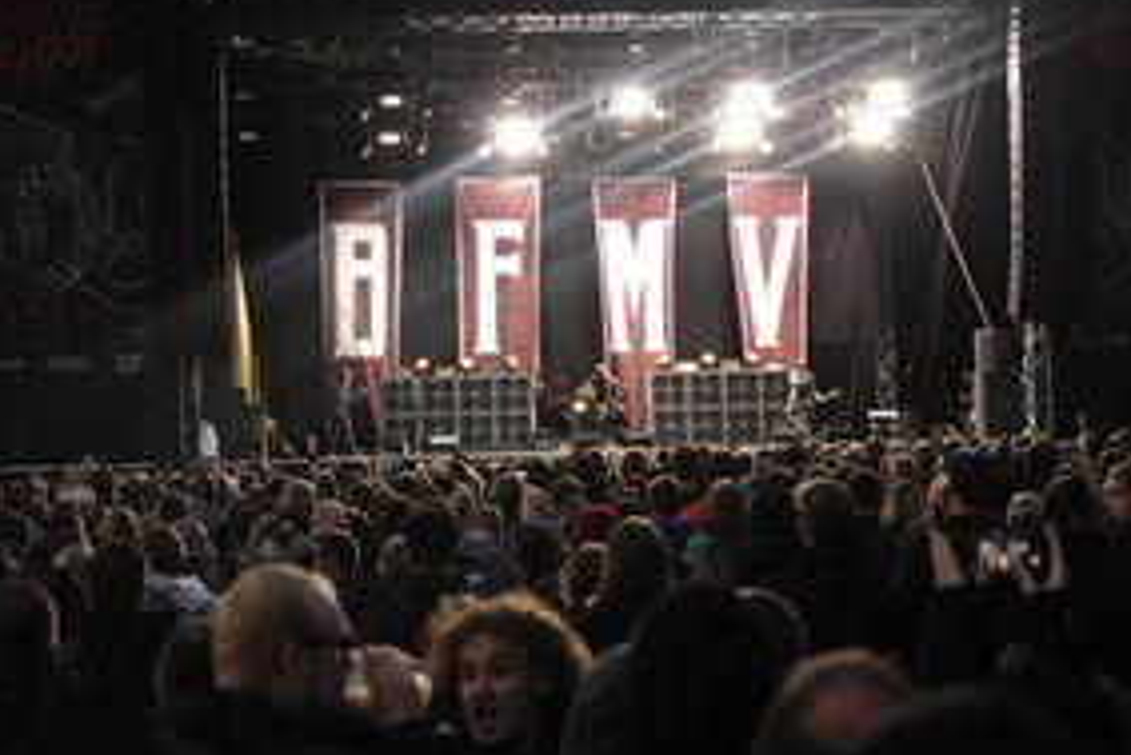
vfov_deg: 19.5
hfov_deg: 28.8
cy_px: 316
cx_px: 502
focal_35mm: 70
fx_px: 2200
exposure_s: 1/100
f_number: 2.8
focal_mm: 44
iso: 800
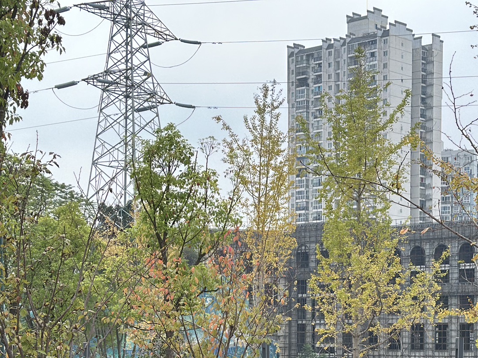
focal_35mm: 88
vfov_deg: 16.5
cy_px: 328
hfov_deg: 22.1
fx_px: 1215
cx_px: 335
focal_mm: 6.86
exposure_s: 1/314
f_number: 1.78
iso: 80
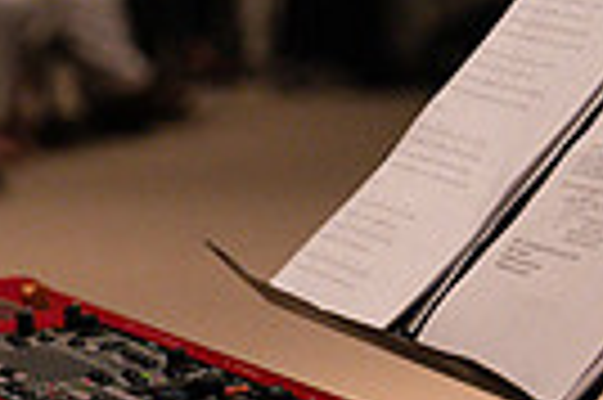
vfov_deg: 4.5
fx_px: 5086
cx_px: -140
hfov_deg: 6.7
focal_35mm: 304
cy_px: 416
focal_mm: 70
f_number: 3.5
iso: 1600
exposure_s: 1/250
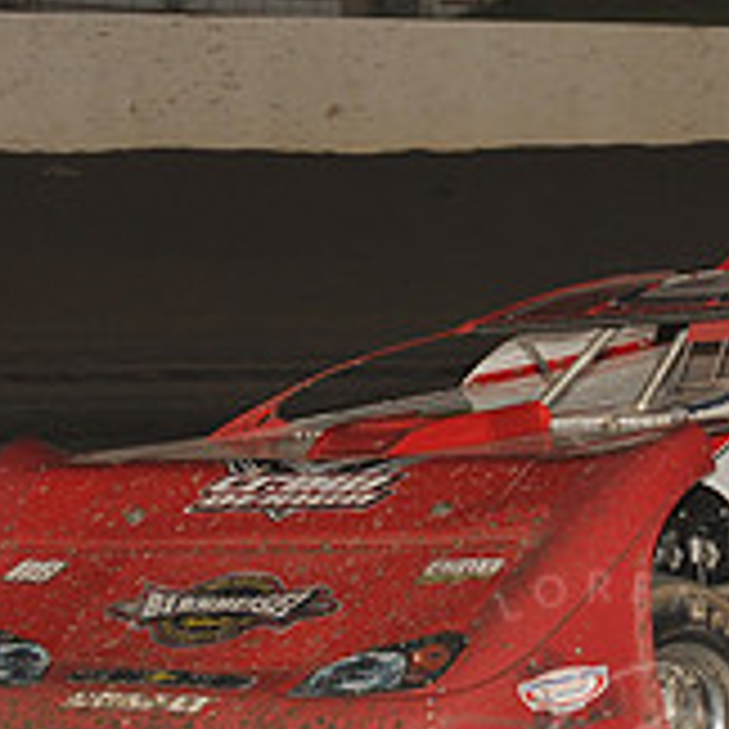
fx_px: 5790
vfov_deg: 7.2
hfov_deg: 7.2
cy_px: 428
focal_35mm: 243
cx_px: 598
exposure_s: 1/320
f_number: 6.3
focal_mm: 80
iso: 800
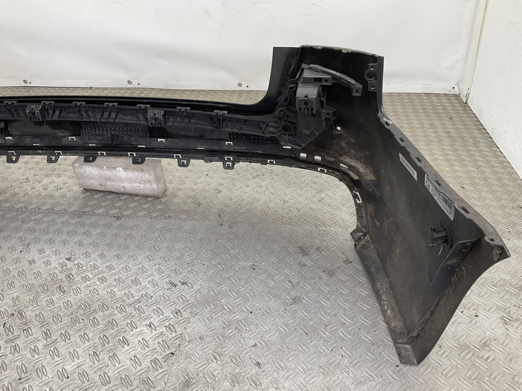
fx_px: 437
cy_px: 196
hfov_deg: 61.7
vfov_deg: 48.2
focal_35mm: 29
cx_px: 261
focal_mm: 3
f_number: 1.8
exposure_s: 1/120
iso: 25
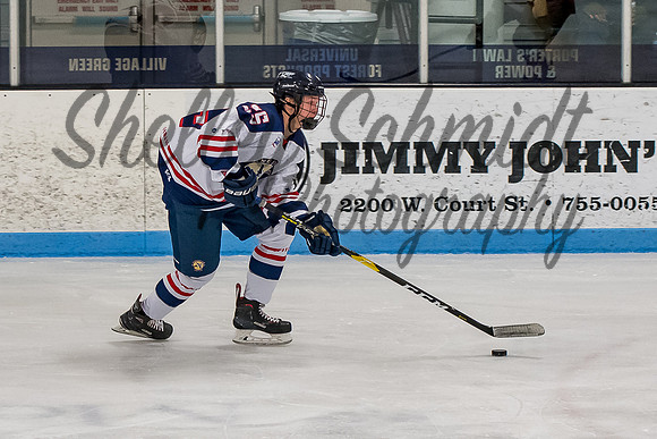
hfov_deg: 8.7
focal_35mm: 237
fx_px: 4324
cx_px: 264
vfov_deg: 5.8
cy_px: 196
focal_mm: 78
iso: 2500
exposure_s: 1/800
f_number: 3.2
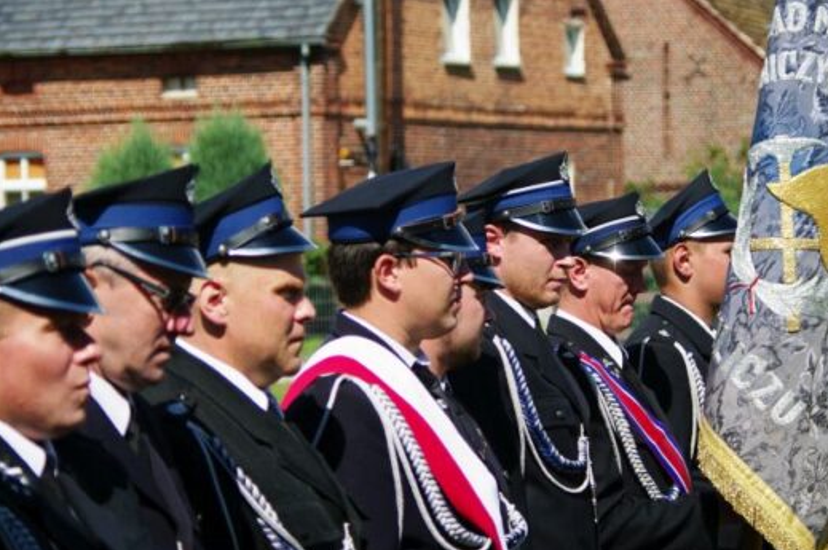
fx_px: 3470
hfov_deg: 13.6
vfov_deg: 9.1
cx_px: 456
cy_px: 327
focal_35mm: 151
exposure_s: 1/1500
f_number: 4.5
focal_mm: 68
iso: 200
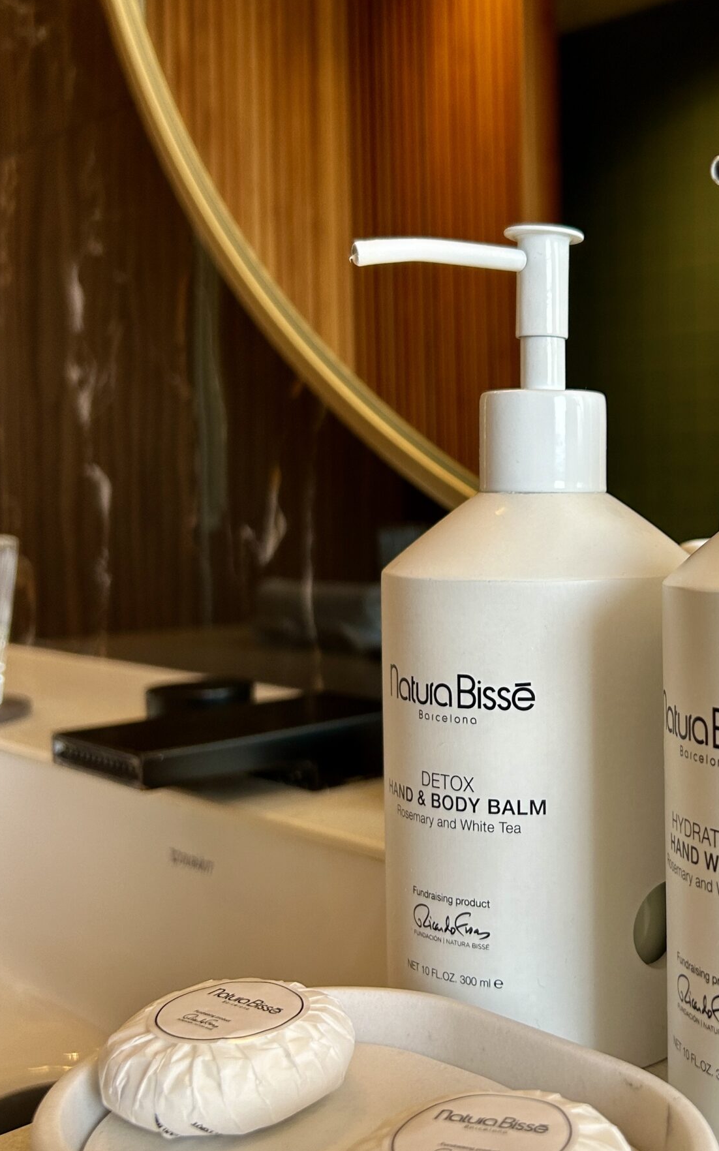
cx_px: 620
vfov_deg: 49.2
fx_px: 1254
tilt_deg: -1.2
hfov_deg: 30.8
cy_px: 528
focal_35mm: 40
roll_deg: +0.0
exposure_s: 1/50
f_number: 1.5
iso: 64
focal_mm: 5.7
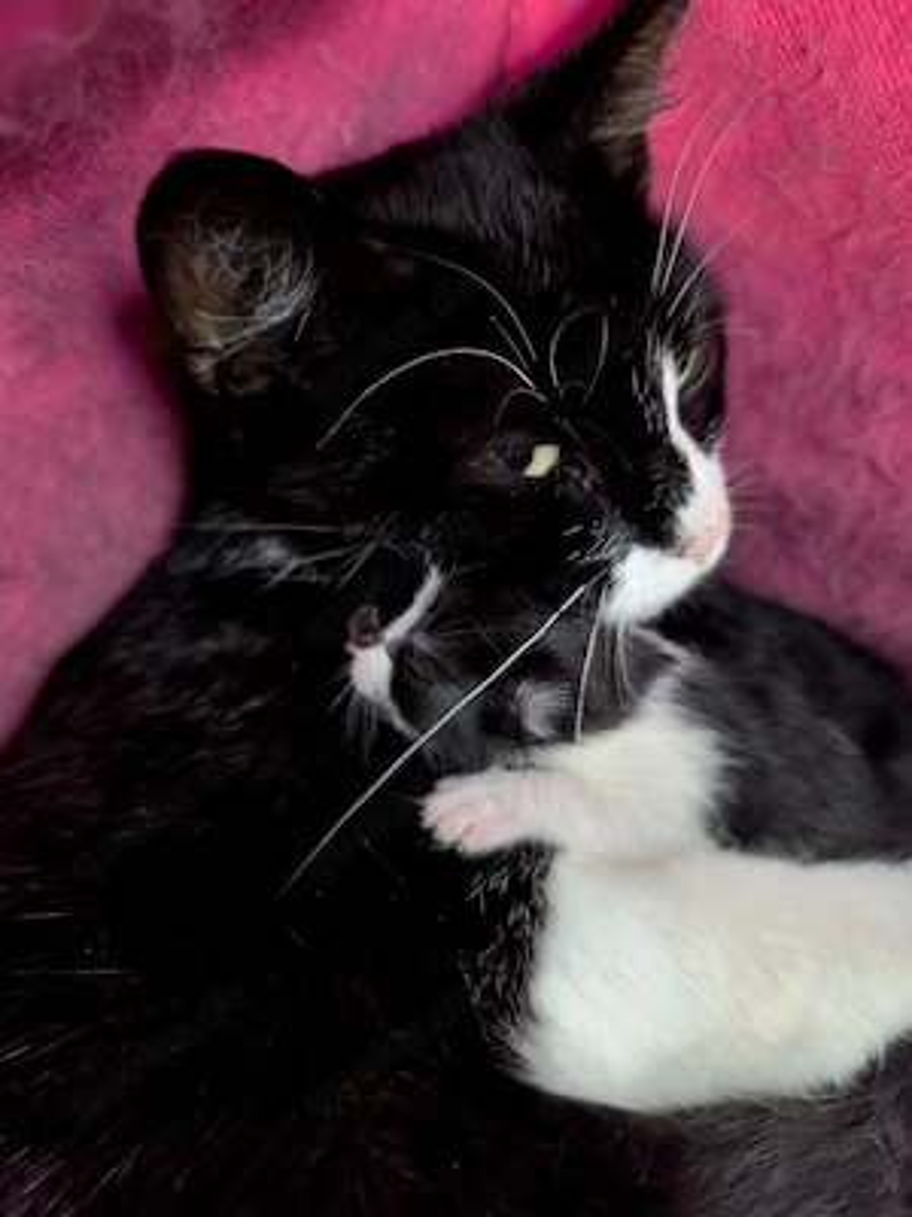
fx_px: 808
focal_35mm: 23
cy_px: 608
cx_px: 456
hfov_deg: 58.9
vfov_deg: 73.9
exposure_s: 1/20
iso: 3200
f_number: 1.6
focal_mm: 6.57
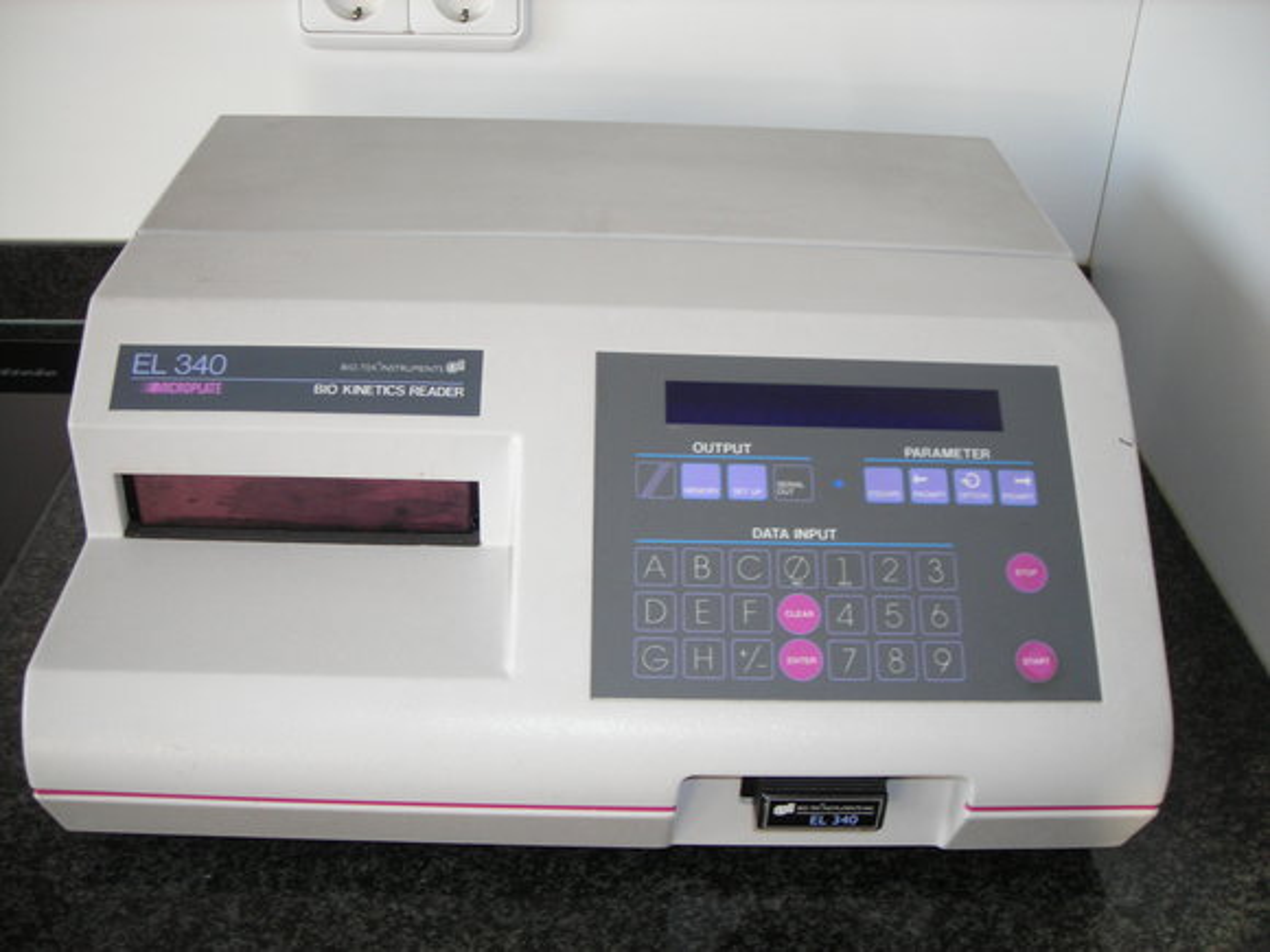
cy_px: 476
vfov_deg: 37.7
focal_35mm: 38
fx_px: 1394
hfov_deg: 49.0
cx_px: 635
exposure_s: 1/30
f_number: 3.2
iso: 133
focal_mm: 6.3
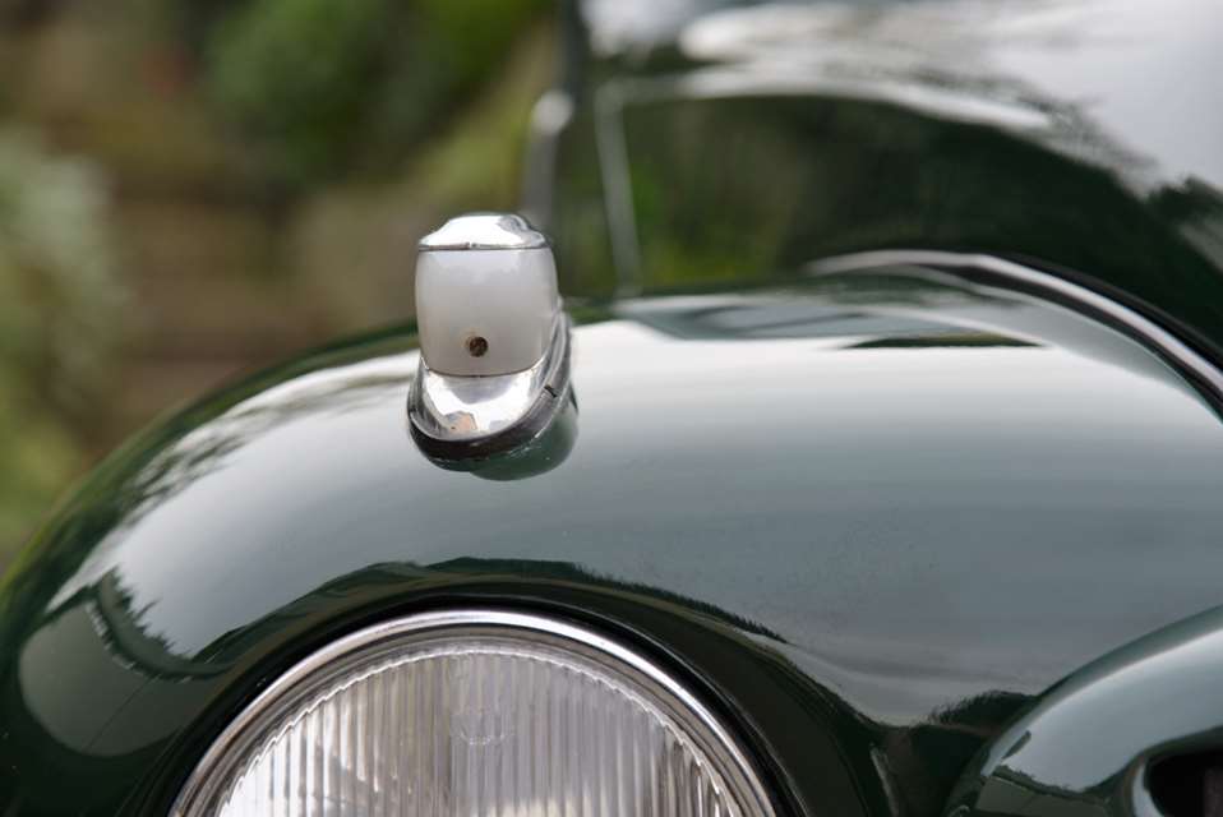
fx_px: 4079
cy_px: 408
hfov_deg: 17.1
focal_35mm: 120
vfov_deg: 11.4
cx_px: 612
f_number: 5.6
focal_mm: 120
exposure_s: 1/125
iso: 220
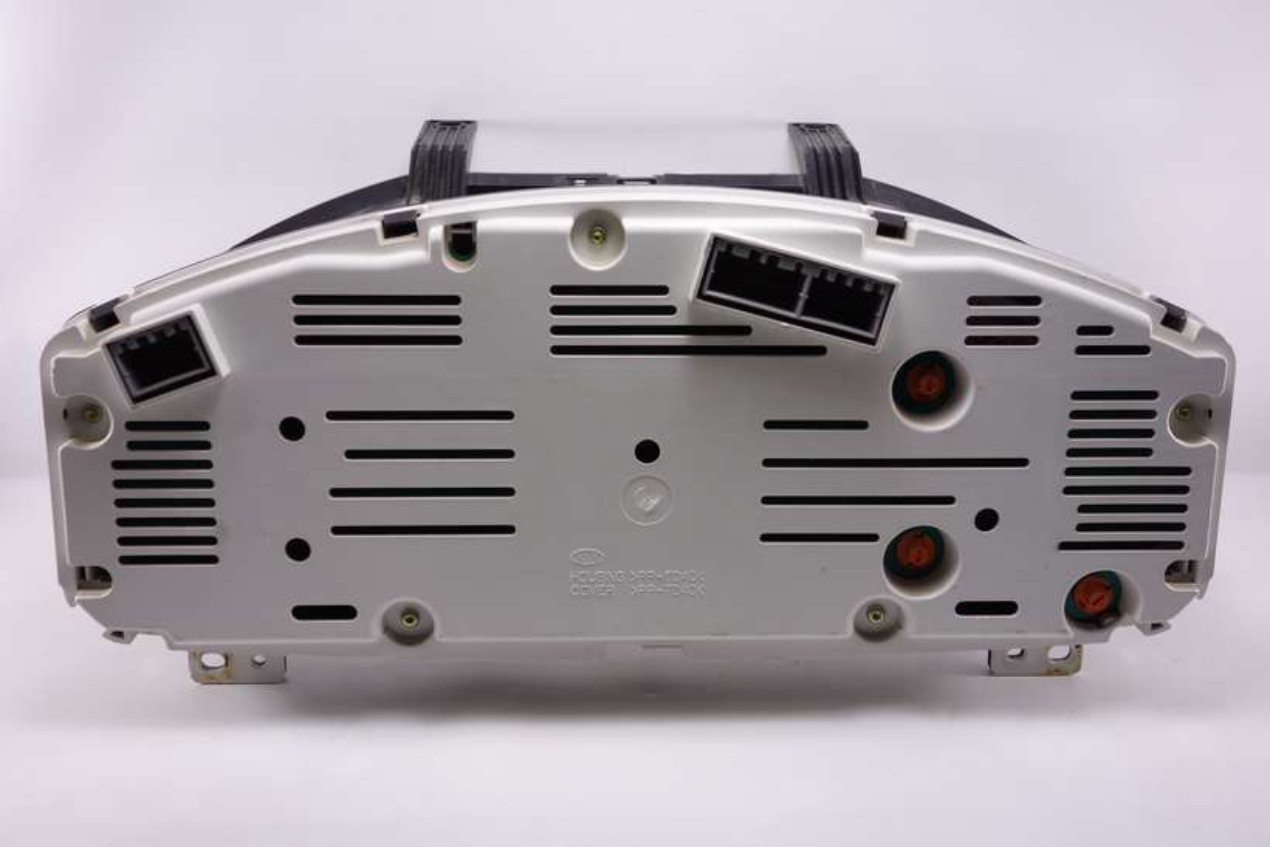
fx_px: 1482
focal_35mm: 42
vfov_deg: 31.9
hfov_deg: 46.4
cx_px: 635
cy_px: 424
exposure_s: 1/60
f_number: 3.2
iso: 125
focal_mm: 15.64
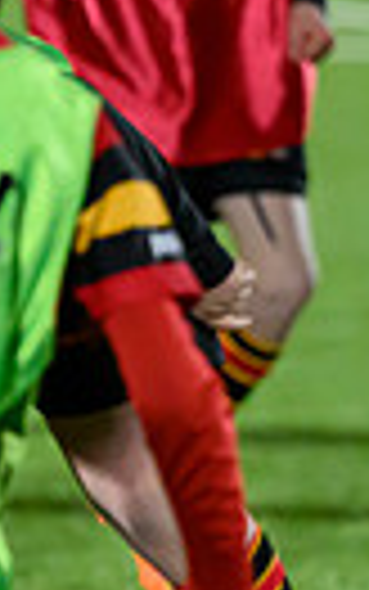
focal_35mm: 735
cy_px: 509
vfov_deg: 2.9
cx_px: -268
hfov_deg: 1.8
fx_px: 11813
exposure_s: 1/1600
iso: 6400
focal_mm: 140
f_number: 3.2
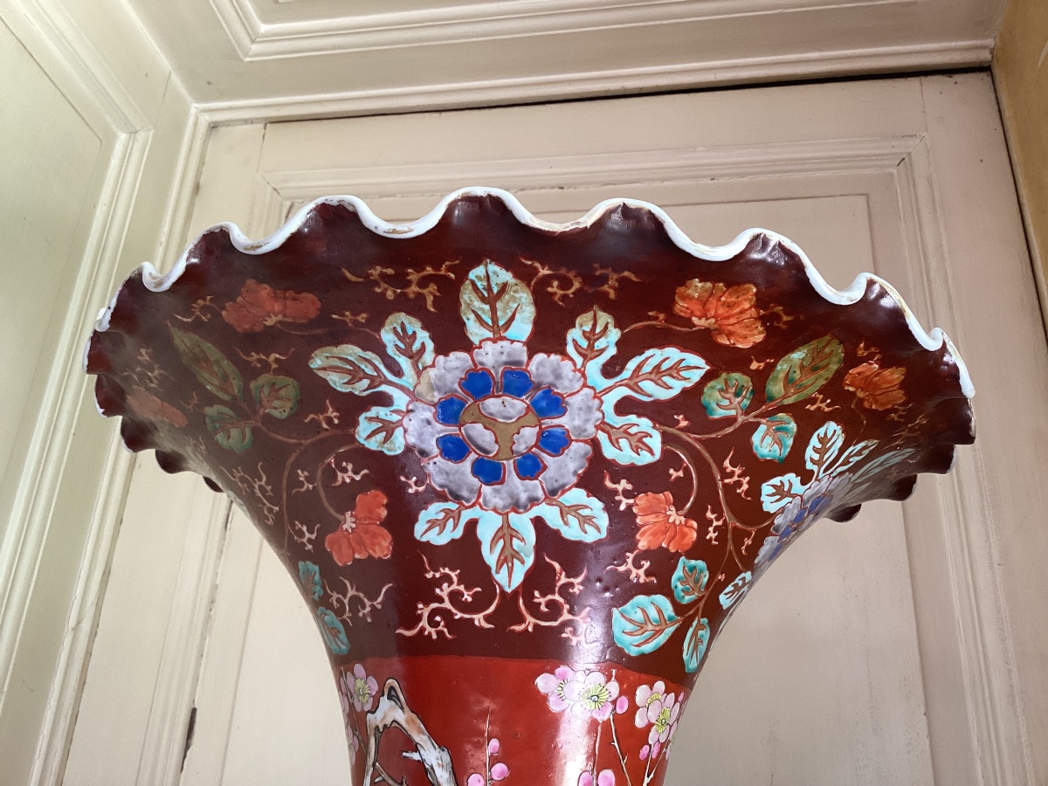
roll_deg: -4.8
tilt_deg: +25.5
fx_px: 939
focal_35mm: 31
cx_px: 524
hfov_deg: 58.4
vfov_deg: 45.4
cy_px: 393
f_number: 2.4
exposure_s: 1/50
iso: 100
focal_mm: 3.3
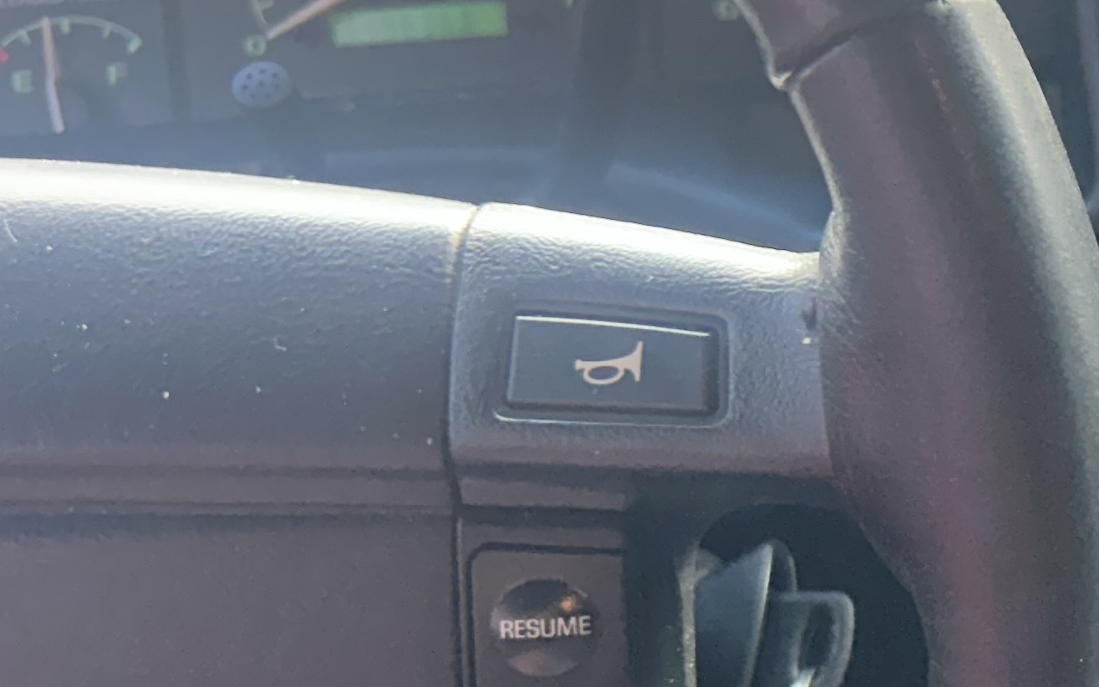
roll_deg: +1.5
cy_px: 445
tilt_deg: -20.1
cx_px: 1613
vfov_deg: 16.7
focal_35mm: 78
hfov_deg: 22.2
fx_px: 2336
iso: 320
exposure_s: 1/60
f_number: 1.78
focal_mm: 6.86
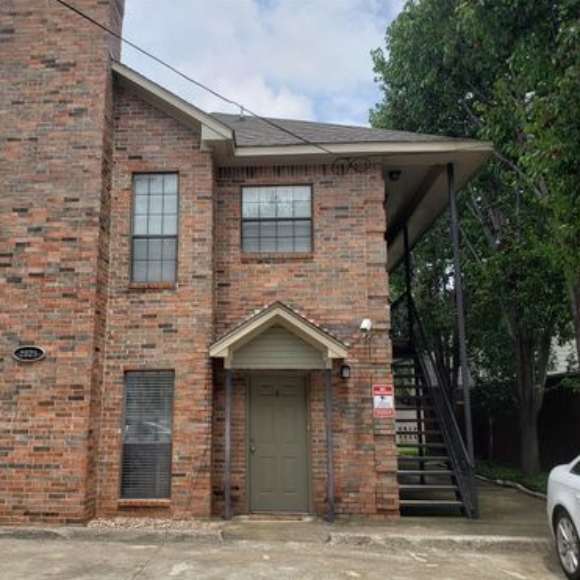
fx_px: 588
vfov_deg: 52.5
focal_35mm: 31
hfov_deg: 52.2
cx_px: 238
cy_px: 288
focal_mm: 4.3
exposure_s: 1/1348
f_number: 2.4
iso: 50
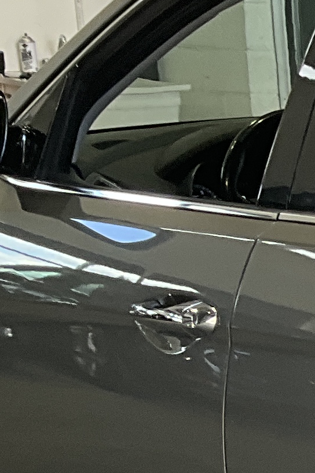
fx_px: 1955
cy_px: 593
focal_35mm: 149
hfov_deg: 7.9
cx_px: 950
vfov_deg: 13.3
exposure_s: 1/123
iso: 25
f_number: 1.8
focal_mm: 3
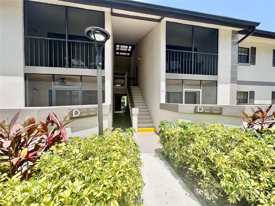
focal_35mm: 14
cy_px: 103
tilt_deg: -2.3
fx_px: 111
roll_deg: -0.1
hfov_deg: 102.1
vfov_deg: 85.7
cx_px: 138
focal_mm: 2.22
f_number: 2.2
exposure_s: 1/1217
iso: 50
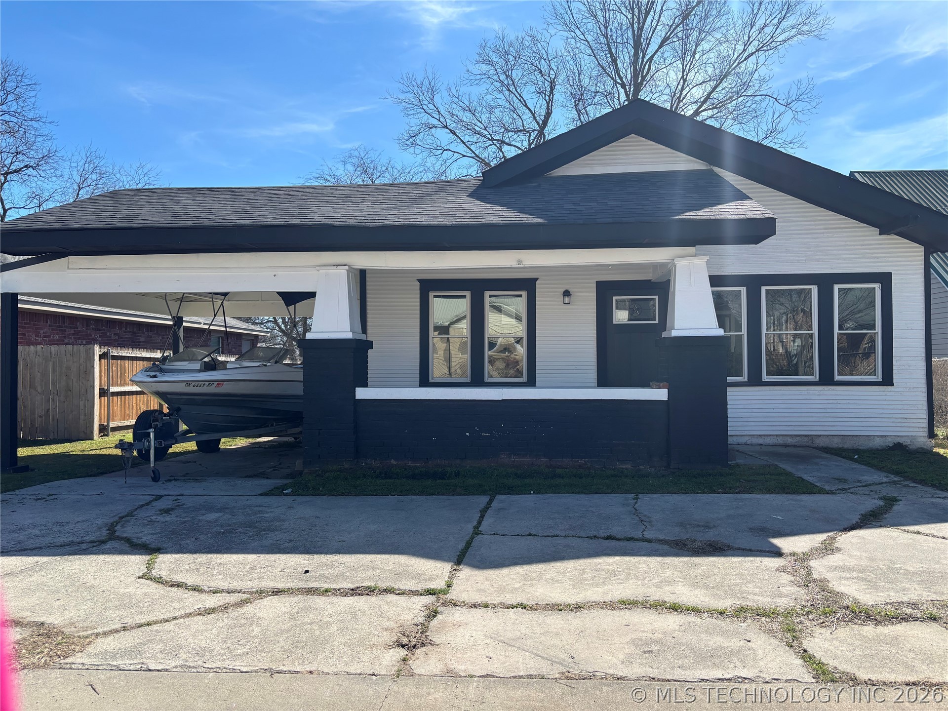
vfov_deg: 53.1
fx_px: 712
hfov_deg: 67.3
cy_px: 356
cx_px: 474
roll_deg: +0.6
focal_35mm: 26
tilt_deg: +1.3
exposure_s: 1/2513
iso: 50
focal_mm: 5.96
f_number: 1.6
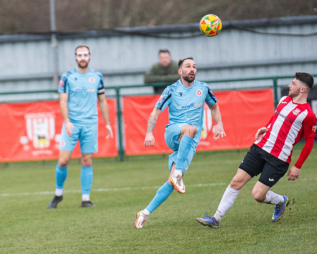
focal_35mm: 745
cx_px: 38
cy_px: 150
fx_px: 6983
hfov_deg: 2.6
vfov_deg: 2.1
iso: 2000
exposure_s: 1/1600
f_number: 2.8
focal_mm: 300
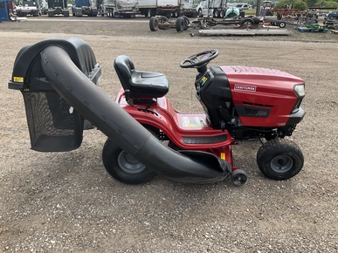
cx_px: 165
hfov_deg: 60.0
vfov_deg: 46.8
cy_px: 123
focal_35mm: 30
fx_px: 293
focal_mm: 3
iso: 25
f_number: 1.8
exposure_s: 1/719
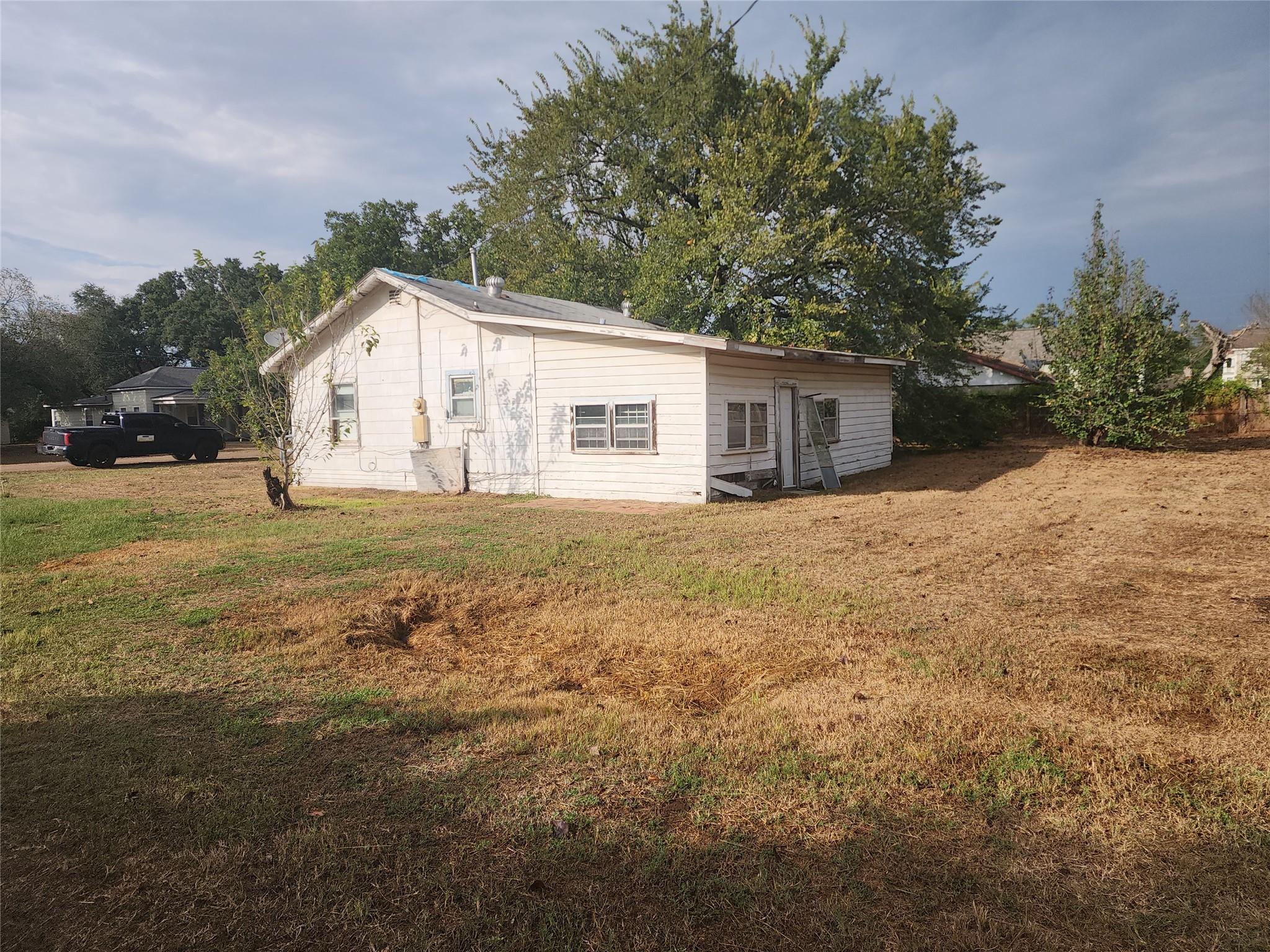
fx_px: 844
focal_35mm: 23
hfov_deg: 73.9
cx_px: 635
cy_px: 476
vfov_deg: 58.9
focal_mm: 6.4
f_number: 1.8
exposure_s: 1/1093
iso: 12
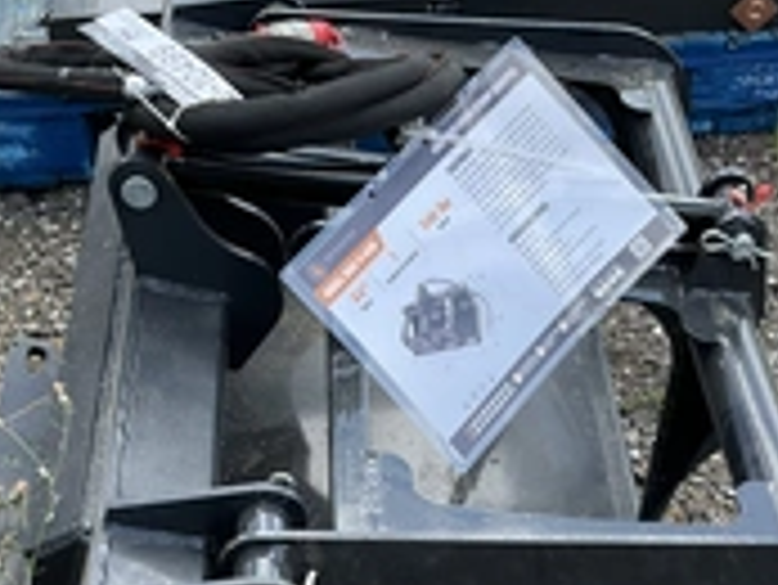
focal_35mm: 67
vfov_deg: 21.6
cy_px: 500
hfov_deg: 28.9
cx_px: 432
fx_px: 1507
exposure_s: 1/454
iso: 25
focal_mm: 3
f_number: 1.8
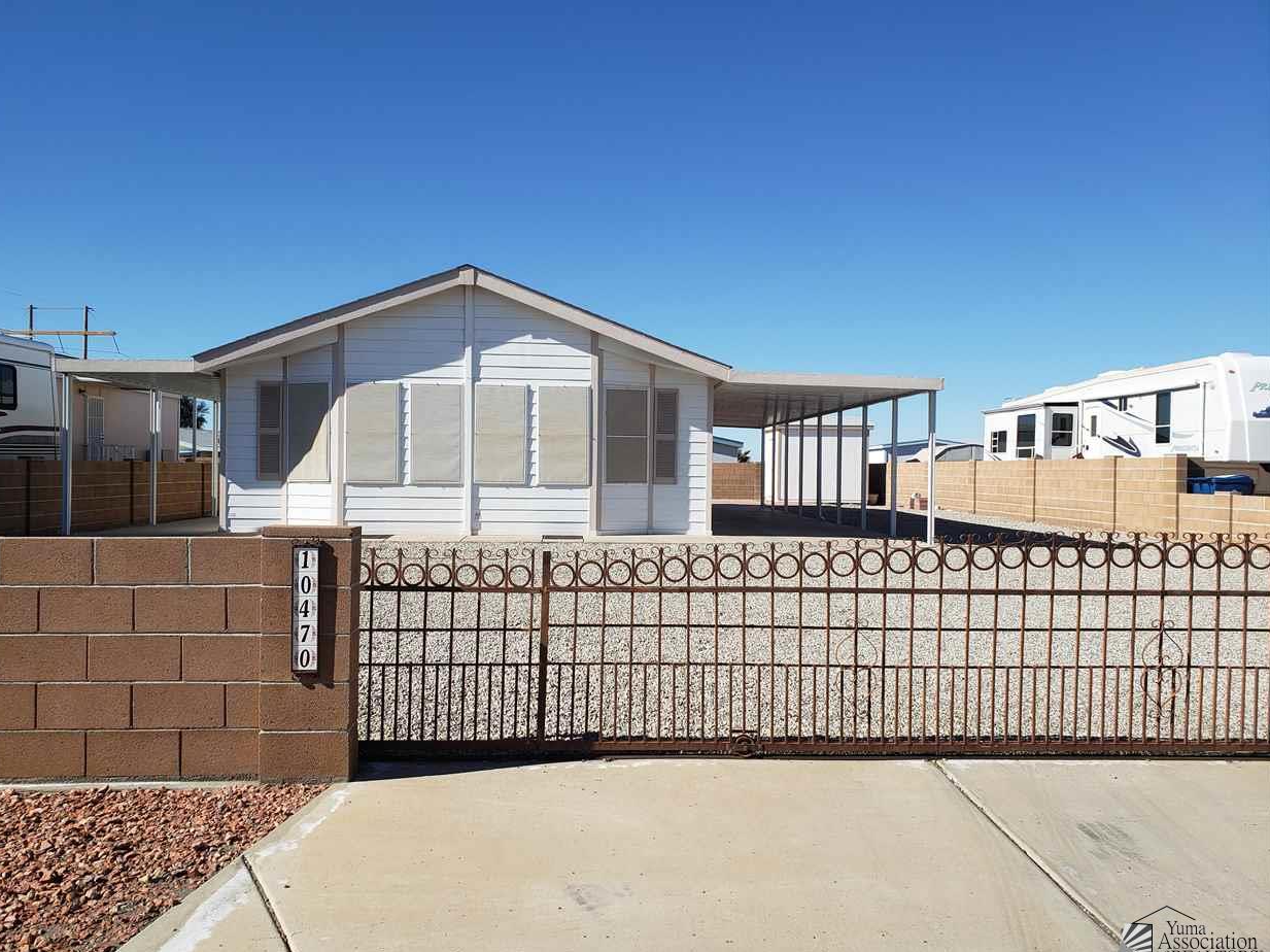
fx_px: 990
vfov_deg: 51.3
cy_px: 477
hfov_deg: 65.3
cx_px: 615
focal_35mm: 27
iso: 50
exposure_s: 1/1951
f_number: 2.4
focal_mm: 4.3
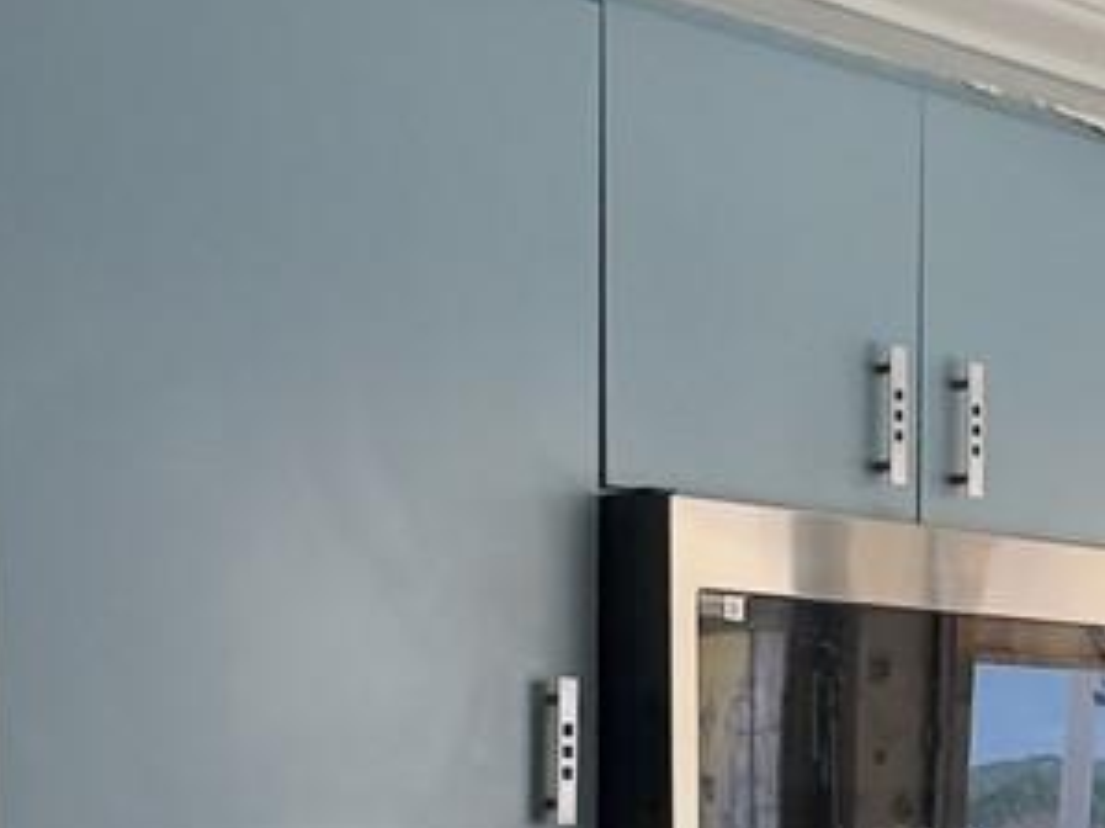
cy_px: 1179
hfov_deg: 25.0
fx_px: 2393
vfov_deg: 17.9
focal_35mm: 75
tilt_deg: -8.4
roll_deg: -0.7
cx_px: 1050
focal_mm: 2.22
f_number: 2.2
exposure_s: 1/99
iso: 320
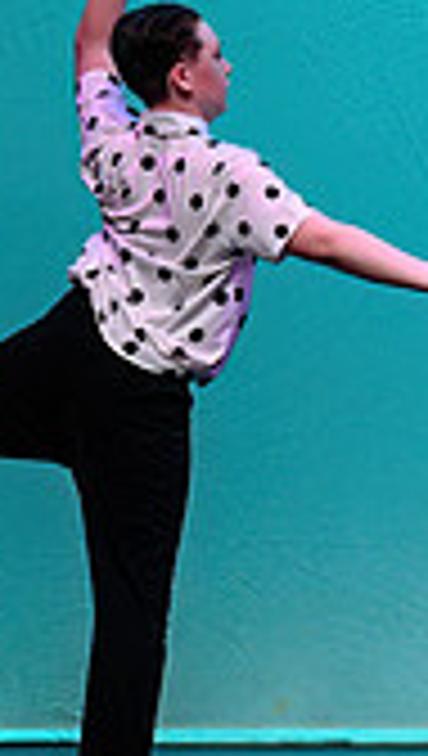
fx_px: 9505
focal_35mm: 473
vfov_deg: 4.5
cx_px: 772
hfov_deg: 2.6
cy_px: 924
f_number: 2.8
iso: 1600
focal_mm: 102
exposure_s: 1/800
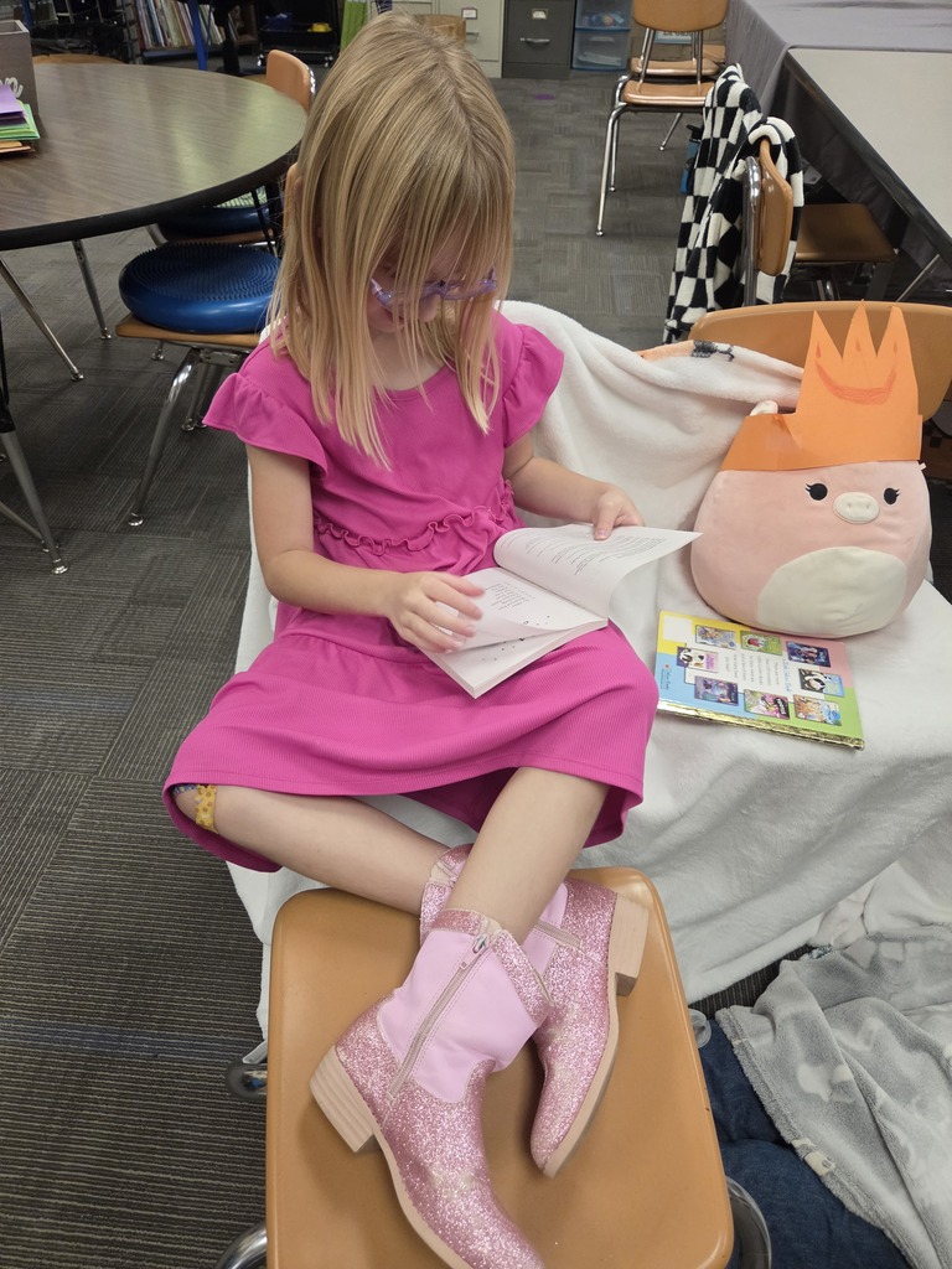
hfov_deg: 58.9
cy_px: 634
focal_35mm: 23
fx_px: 843
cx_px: 476
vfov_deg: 73.9
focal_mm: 5.4
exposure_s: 1/120
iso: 640
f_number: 1.8
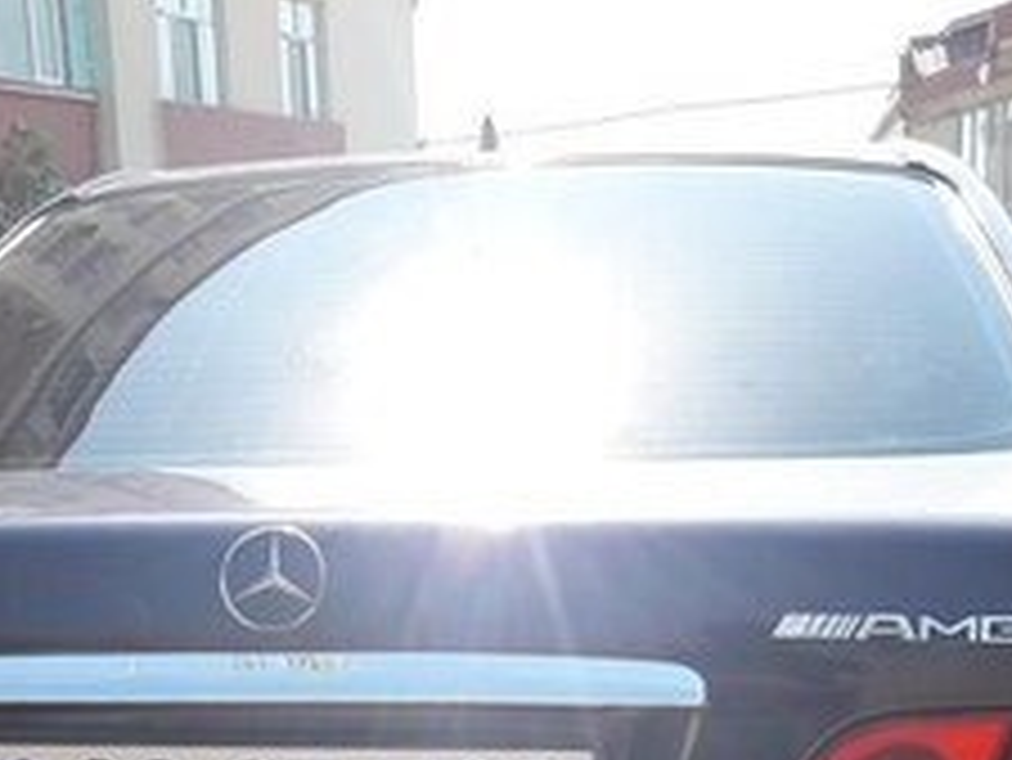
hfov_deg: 23.8
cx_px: 432
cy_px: 956
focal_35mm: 82
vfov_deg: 17.1
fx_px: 2399
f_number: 1.9
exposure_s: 1/622
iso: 40
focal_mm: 3.7
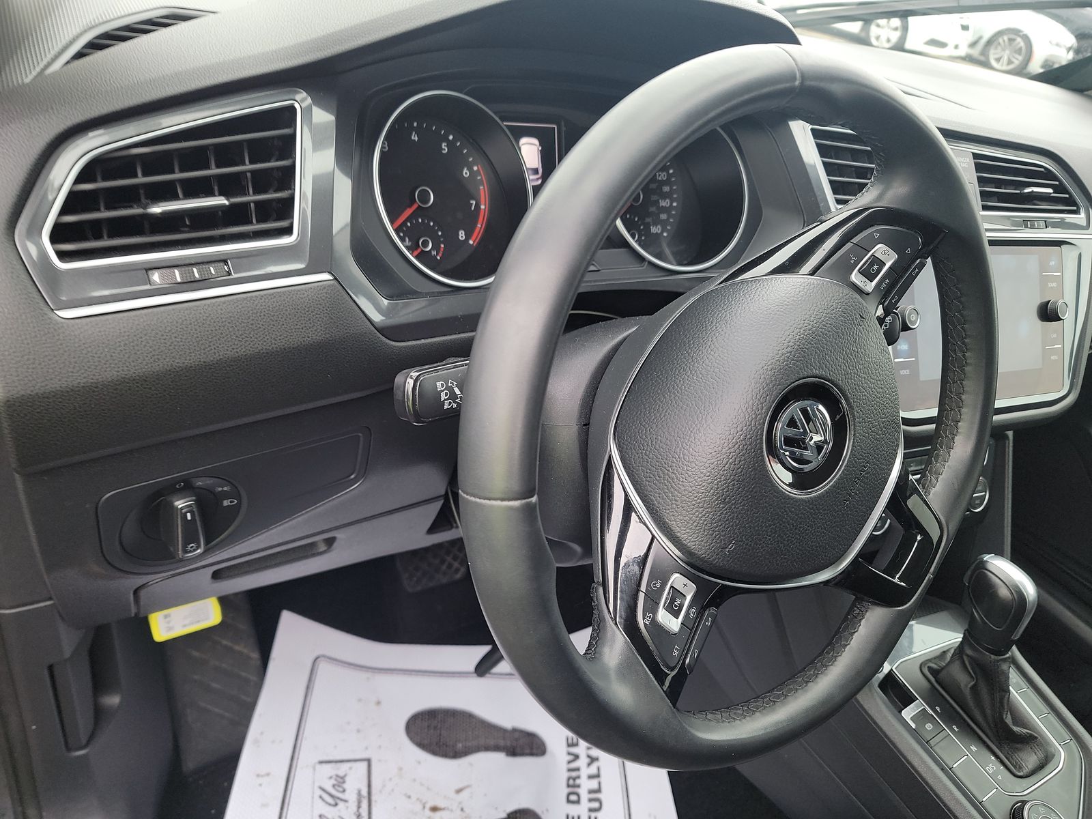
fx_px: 757
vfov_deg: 56.8
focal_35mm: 24
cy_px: 410
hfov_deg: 71.6
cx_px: 546
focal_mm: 6.7
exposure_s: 1/59
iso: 164
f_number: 1.8
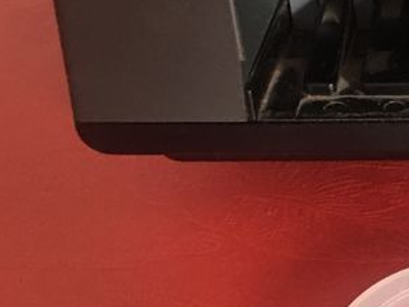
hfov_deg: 17.9
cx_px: 618
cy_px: 71
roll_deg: -1.6
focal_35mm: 98
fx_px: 1158
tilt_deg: -31.2
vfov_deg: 15.0
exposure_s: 1/8
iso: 125
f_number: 2.2
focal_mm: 4.15
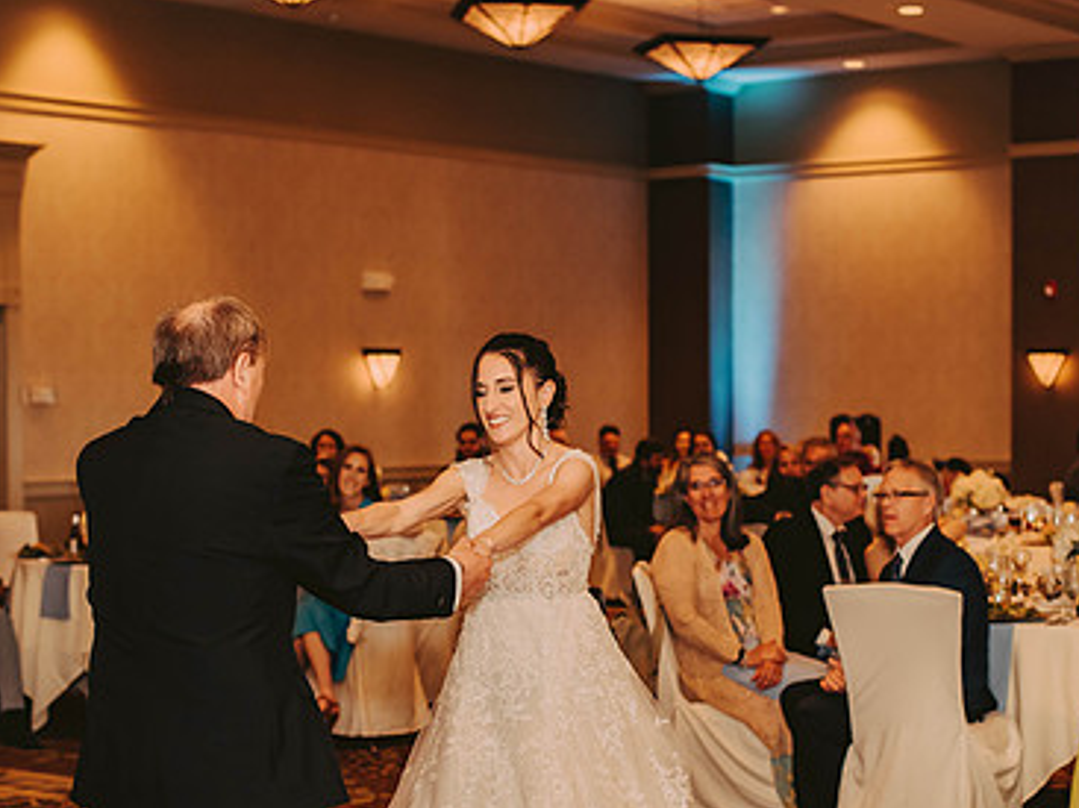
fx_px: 2368
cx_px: 444
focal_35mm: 76
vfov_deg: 19.3
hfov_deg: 25.6
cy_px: 539
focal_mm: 50
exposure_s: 1/125
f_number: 2.5
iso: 800
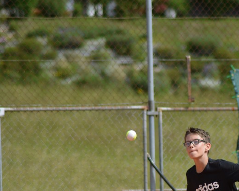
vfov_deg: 2.7
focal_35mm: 583
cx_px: 203
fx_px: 4123
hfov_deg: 3.3
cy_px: 152
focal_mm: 210
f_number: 4.8
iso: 100
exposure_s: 1/640
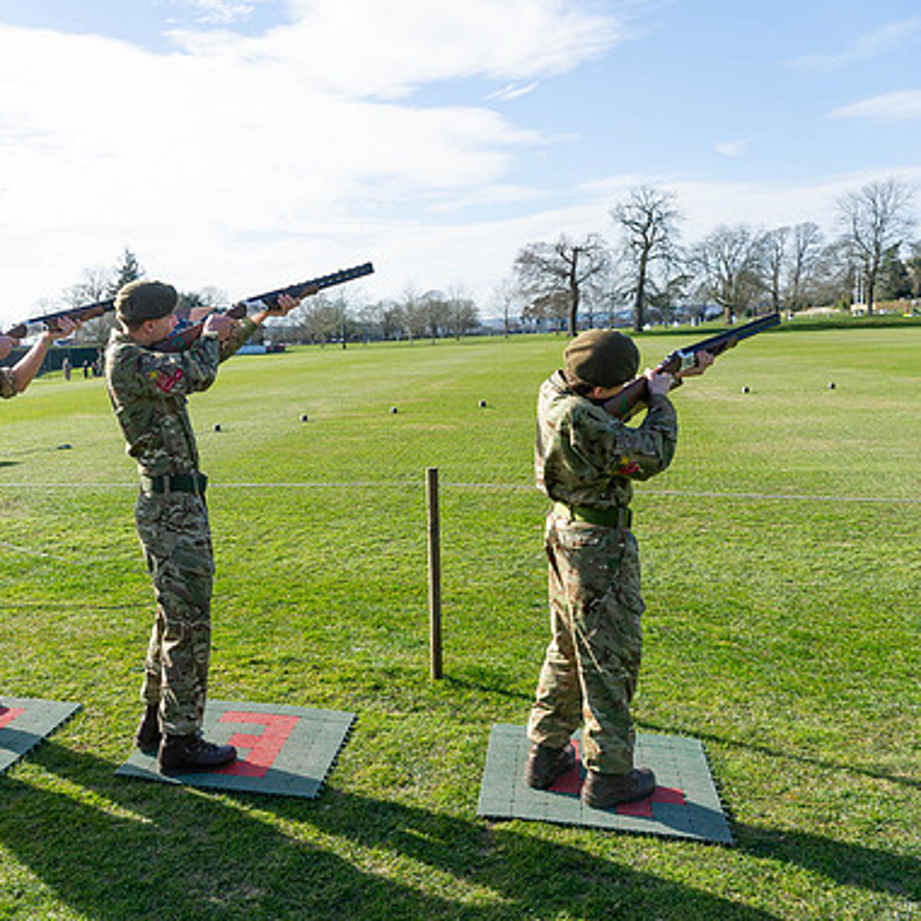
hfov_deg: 50.6
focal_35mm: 31
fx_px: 933
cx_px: 242
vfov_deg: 52.5
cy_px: 464
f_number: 8
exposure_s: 1/500
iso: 200
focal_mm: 24
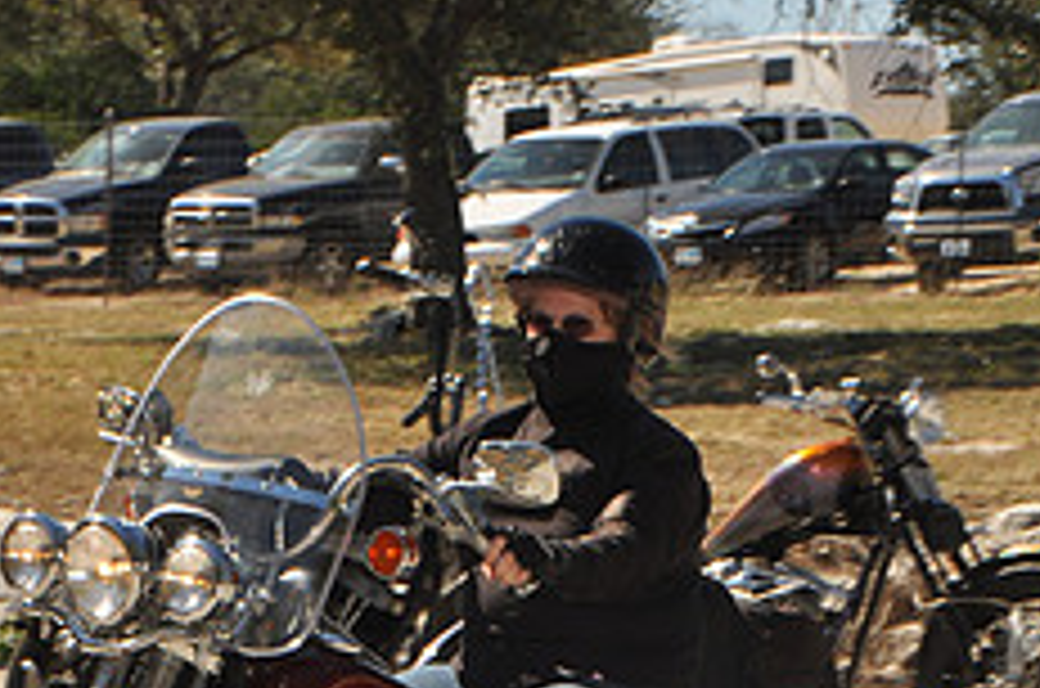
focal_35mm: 211
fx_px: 6083
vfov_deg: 6.4
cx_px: 392
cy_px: 780
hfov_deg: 9.8
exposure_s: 1/200
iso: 200
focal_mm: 56
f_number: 19
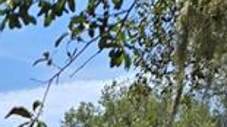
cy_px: 464
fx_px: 999
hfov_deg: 12.3
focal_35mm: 166
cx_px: -114
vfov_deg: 6.3
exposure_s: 1/624
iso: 12
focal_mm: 6.3
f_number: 1.7
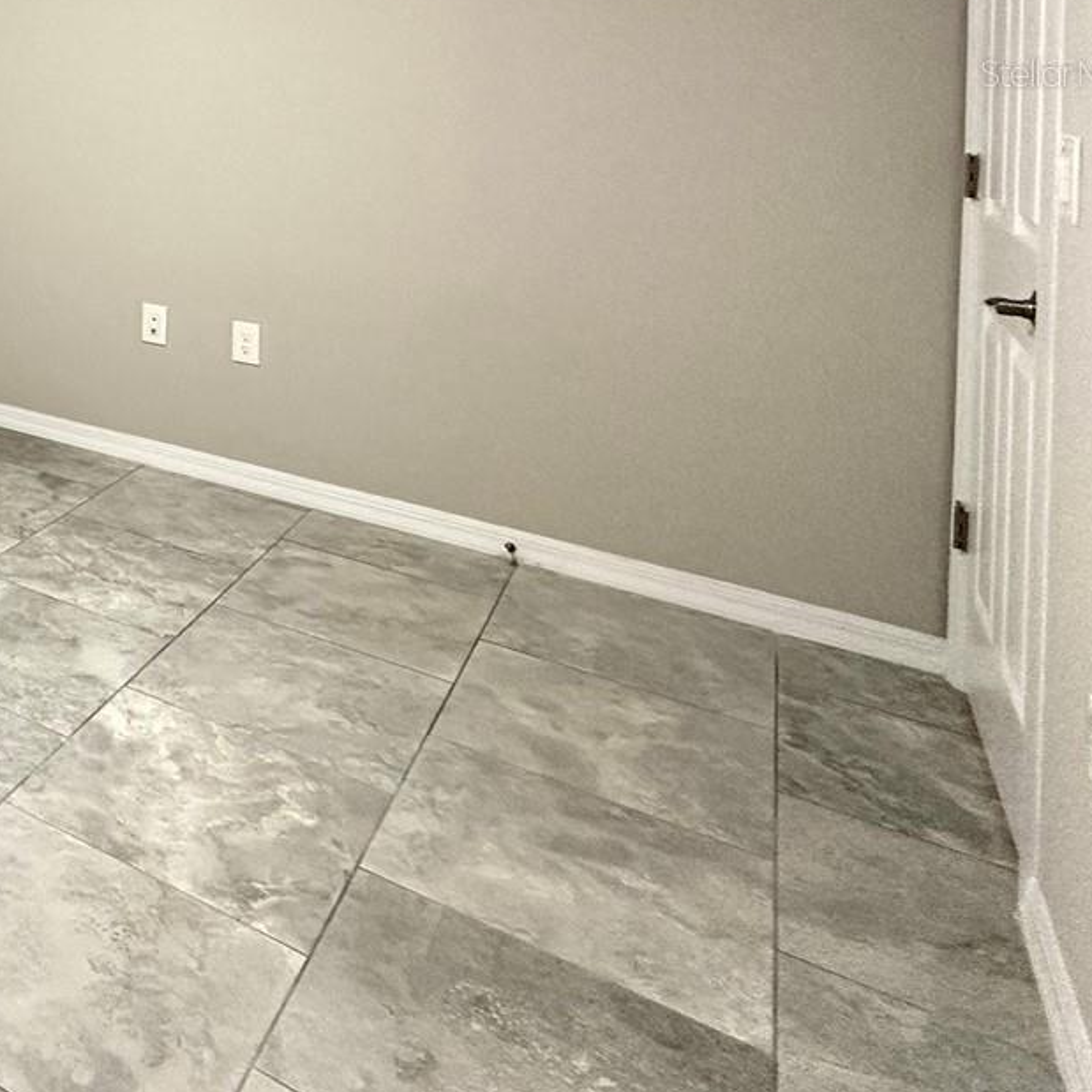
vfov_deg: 45.4
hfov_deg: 36.9
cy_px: 72
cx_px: -265
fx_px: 1142
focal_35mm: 32
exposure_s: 1/60
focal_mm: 2.22
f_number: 2.2
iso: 200
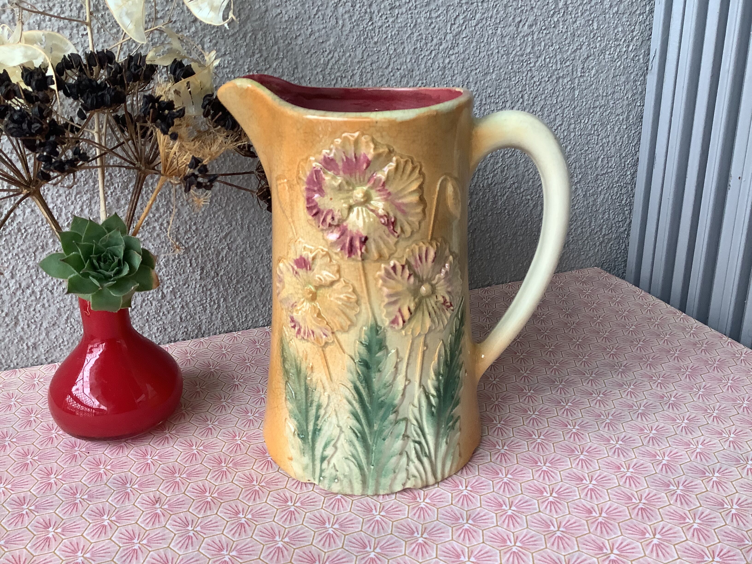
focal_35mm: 31
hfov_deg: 58.4
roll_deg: +1.7
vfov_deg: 45.4
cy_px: 282
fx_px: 673
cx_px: 376
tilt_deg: -20.5
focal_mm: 3.3
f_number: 2.4
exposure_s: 1/50
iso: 100
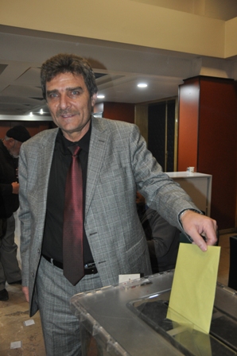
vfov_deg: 53.2
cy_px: 178
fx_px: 356
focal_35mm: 36
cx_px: 118
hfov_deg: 36.8
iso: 800
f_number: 3.8
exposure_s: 1/60
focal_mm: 24
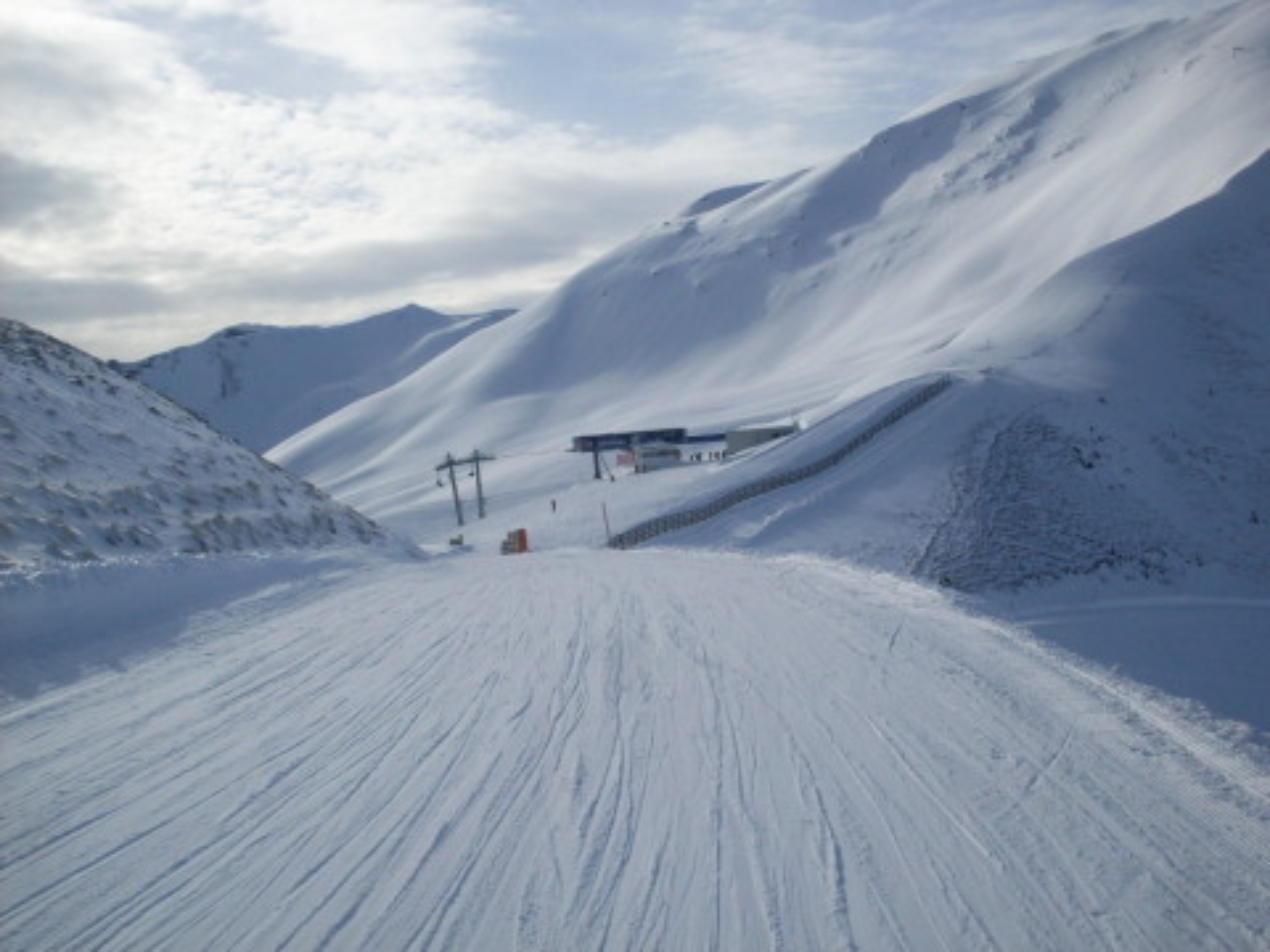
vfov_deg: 37.7
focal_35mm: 38
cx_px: 635
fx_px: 1394
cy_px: 476
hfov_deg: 49.0
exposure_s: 1/500
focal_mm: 6.3
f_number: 8.4
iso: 80
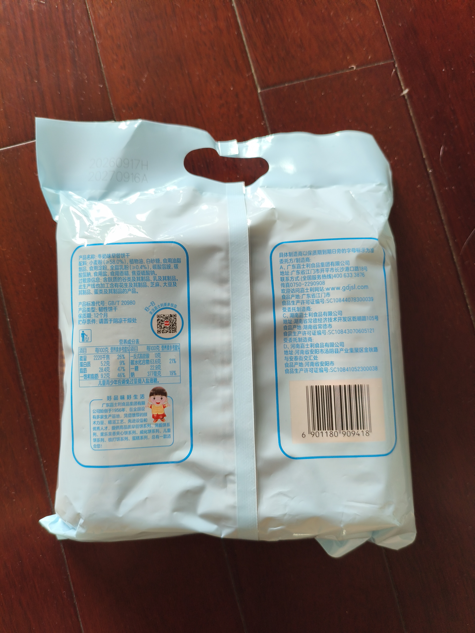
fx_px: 476
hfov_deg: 53.1
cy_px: 316
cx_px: 238
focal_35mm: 26
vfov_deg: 67.3
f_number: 1.5
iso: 80
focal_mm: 4.94
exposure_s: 1/100
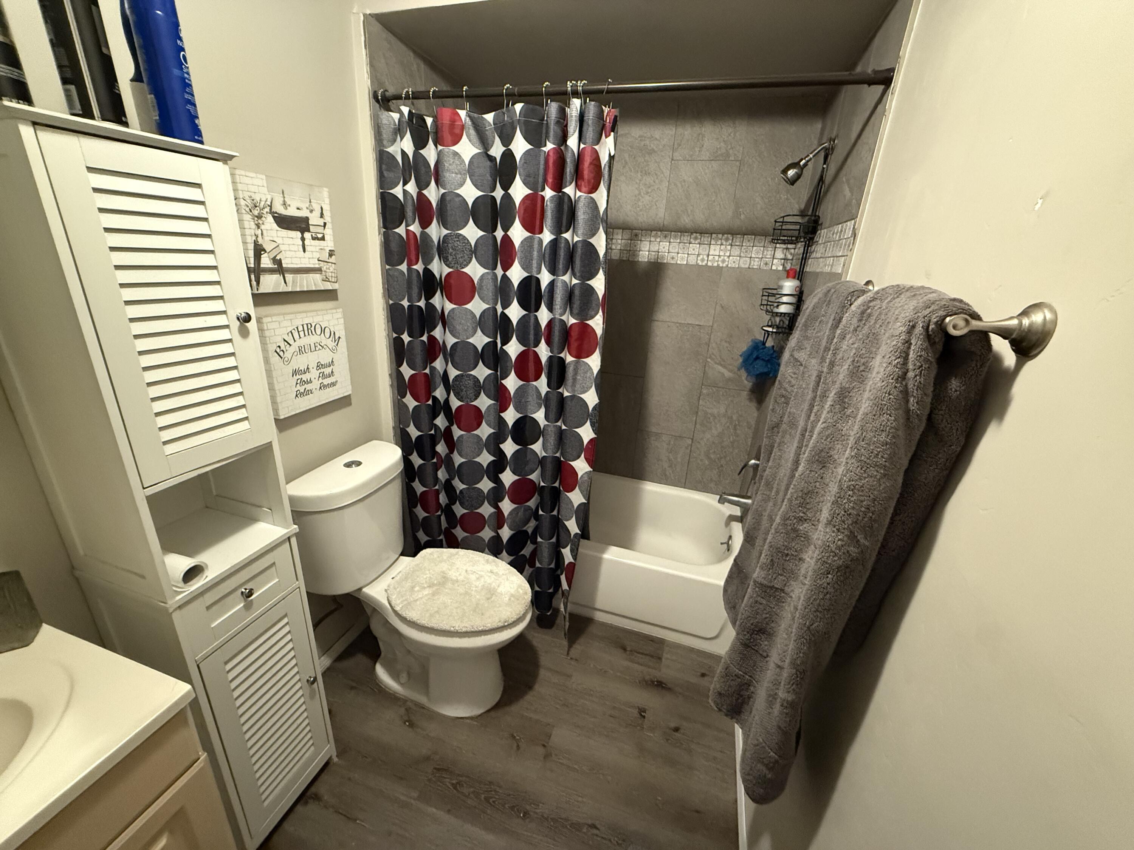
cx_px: 567
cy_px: 425
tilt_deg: -19.4
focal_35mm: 14
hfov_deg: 102.1
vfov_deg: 85.7
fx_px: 459
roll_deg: -3.9
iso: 1000
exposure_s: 1/40
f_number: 2.2
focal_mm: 2.22
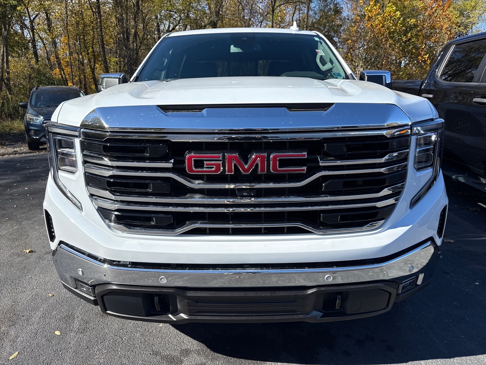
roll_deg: +0.3
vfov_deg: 56.8
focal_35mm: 24
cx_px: 243
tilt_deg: -15.3
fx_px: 337
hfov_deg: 71.6
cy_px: 182
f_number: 1.78
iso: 100
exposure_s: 1/3584
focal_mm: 6.76
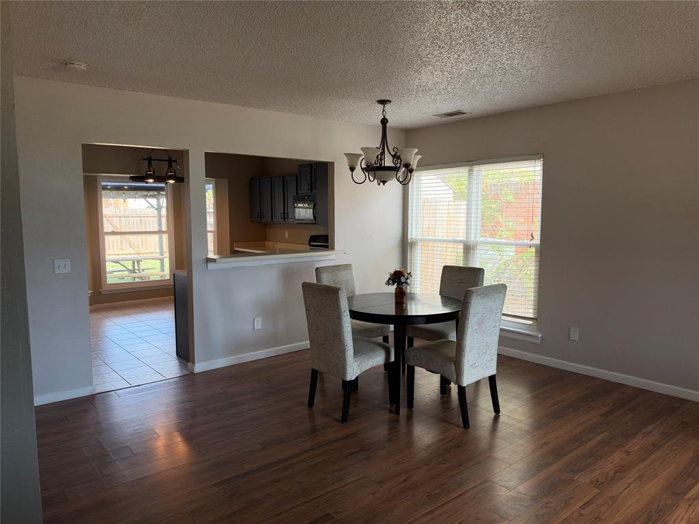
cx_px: 350
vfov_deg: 56.8
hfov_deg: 71.6
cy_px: 262
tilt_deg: -5.5
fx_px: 485
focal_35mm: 24
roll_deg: +0.4
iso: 160
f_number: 1.8
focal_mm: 6.93
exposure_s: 1/142
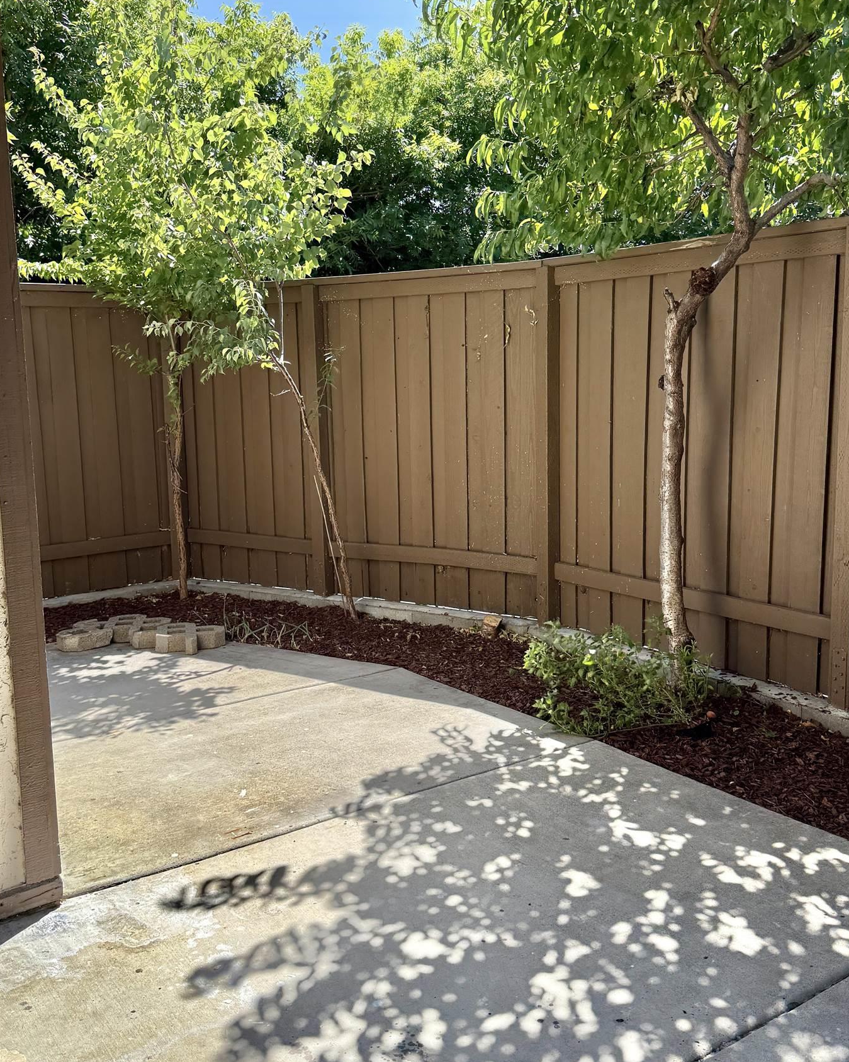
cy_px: 485
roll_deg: +0.5
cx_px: 449
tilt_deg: -7.3
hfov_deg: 45.8
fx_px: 1005
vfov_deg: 55.6
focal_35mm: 32
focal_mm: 6.76
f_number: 1.78
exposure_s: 1/2169
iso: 100
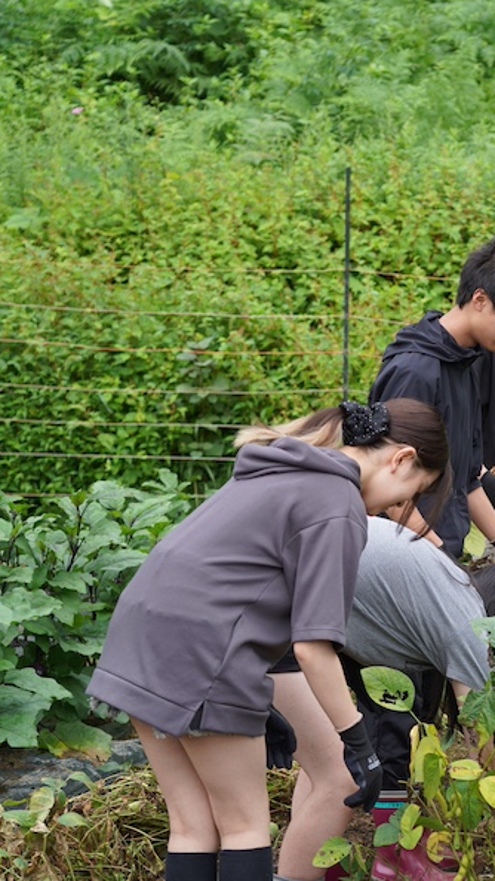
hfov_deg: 11.9
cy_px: 443
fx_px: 2334
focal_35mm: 100
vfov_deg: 21.4
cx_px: 553
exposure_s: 1/160
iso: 125
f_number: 4
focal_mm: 63
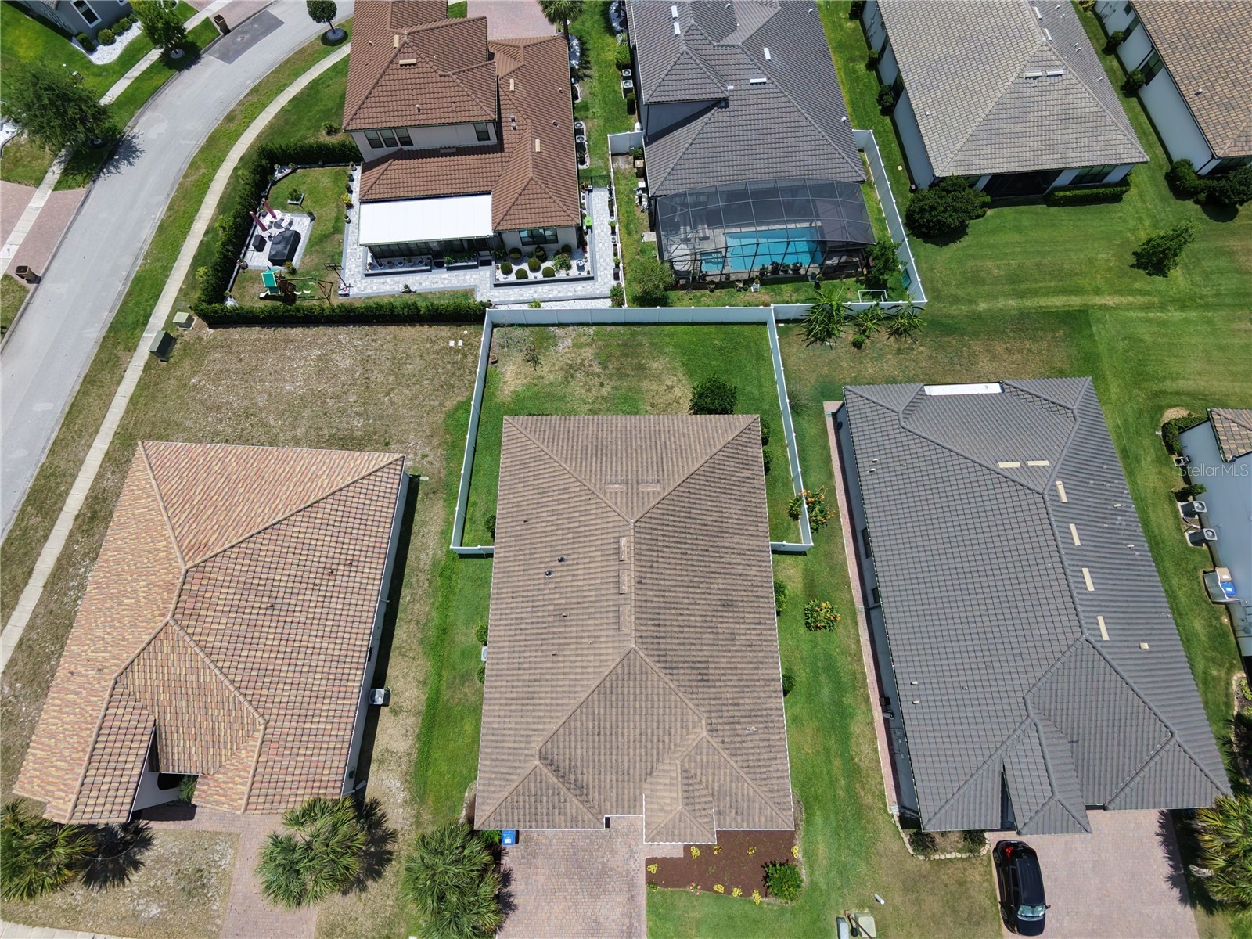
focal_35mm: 16
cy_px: 470
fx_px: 579
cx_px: 626
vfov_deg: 78.1
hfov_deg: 94.5
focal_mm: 3.05
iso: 260
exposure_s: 1/3000
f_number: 2.2
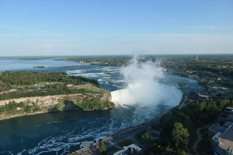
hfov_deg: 73.7
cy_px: 78
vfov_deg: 53.1
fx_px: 155
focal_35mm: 24
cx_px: 116
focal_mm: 8.8
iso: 200
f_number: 5
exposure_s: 1/800
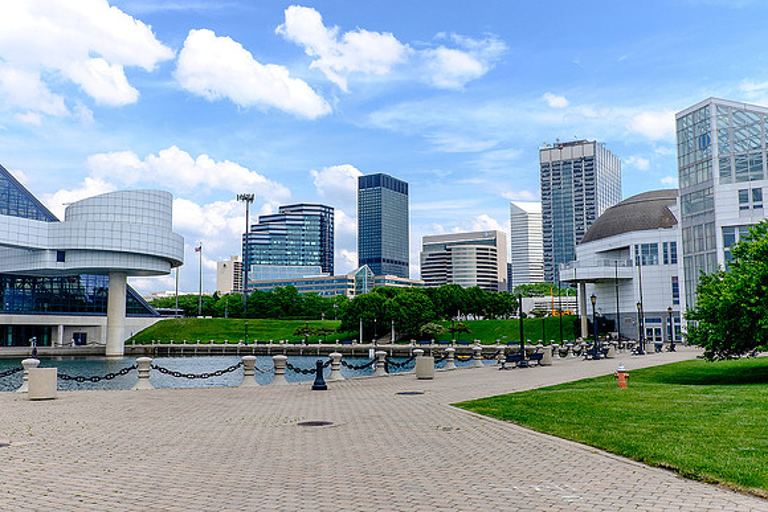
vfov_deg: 41.1
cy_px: 256
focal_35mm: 32
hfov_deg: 58.7
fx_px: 683
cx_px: 384
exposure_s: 1/1250
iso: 400
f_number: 7.1
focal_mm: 21.4
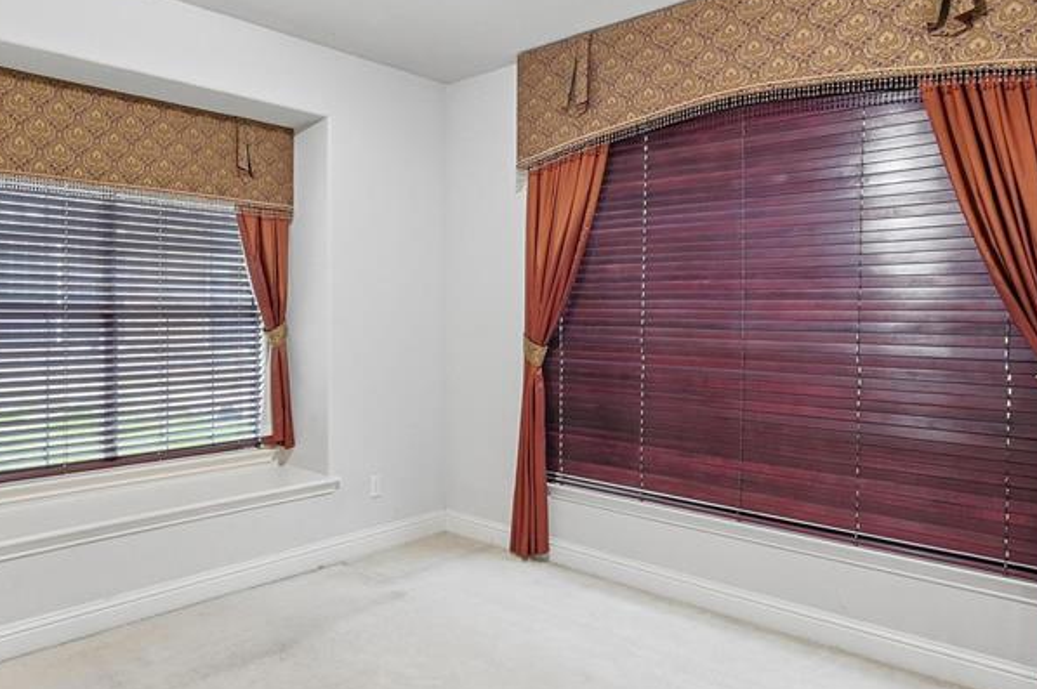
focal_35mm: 24
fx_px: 691
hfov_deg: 69.7
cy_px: 263
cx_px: 280
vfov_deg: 52.5
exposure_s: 1/200
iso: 1000
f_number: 7.1
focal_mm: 14
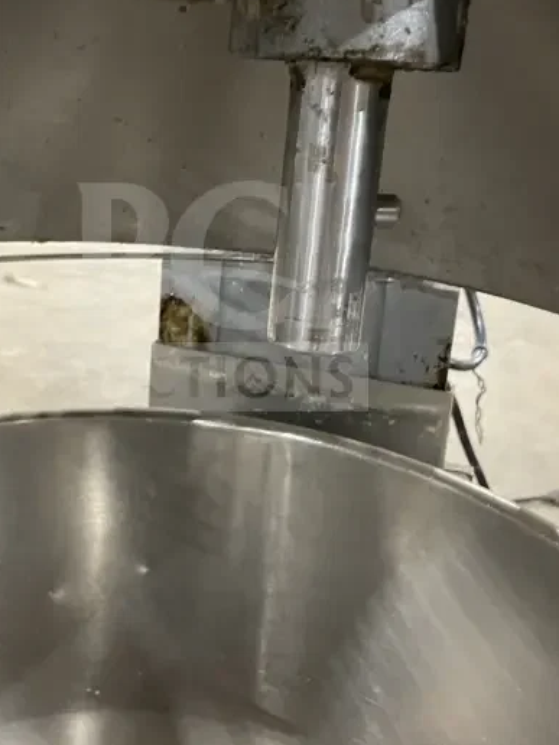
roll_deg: -3.1
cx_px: 205
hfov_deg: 34.9
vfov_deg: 45.5
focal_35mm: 41
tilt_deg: -14.2
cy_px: 297
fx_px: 883
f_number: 1.6
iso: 500
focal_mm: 4.2
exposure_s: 1/57
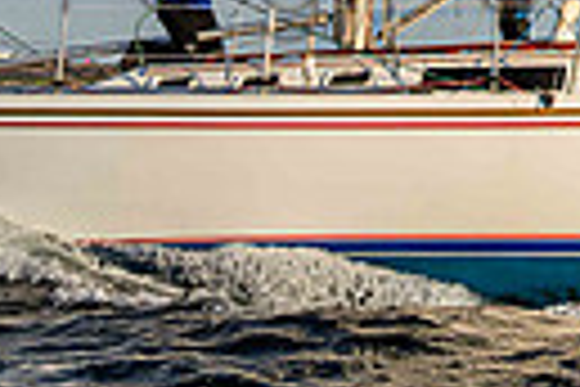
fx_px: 2433
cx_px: 943
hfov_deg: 12.7
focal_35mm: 151
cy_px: -207
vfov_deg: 8.9
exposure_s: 1/1600
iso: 400
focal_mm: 28
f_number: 8
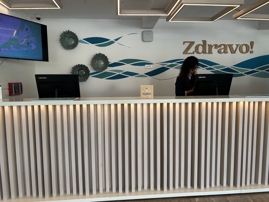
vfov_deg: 53.1
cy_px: 101
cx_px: 134
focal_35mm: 26
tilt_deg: -8.1
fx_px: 202
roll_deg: +1.2
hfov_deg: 67.3
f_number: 1.5
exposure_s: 1/121
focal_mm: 5.7
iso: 50
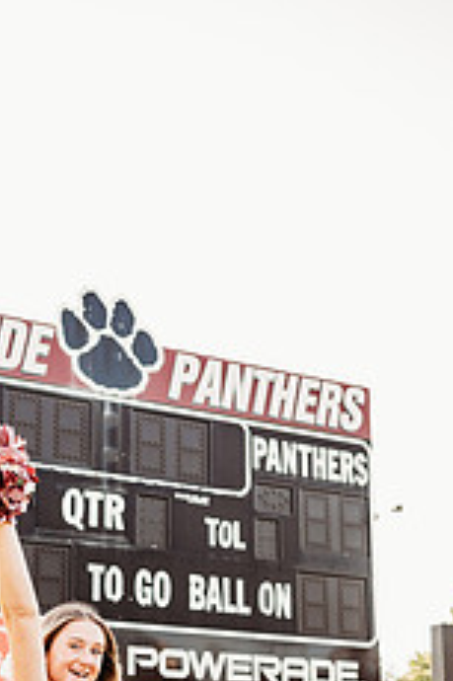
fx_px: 888
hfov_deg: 28.0
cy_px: 651
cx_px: 89
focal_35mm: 47
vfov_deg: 38.2
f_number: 2.8
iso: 200
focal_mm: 24
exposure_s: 1/500
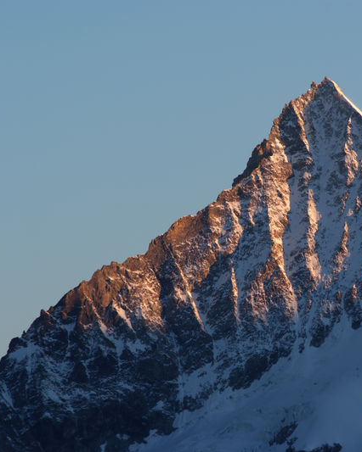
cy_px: 226
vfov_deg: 4.6
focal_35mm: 423
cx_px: 332
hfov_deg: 3.7
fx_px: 5668
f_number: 7.1
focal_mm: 200
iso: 200
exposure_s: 1/180
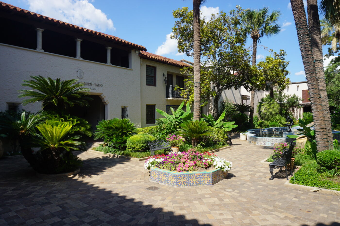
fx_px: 227
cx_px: 170
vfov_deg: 53.1
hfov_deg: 73.8
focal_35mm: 24
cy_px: 113
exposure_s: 1/125
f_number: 11
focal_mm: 16
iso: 100
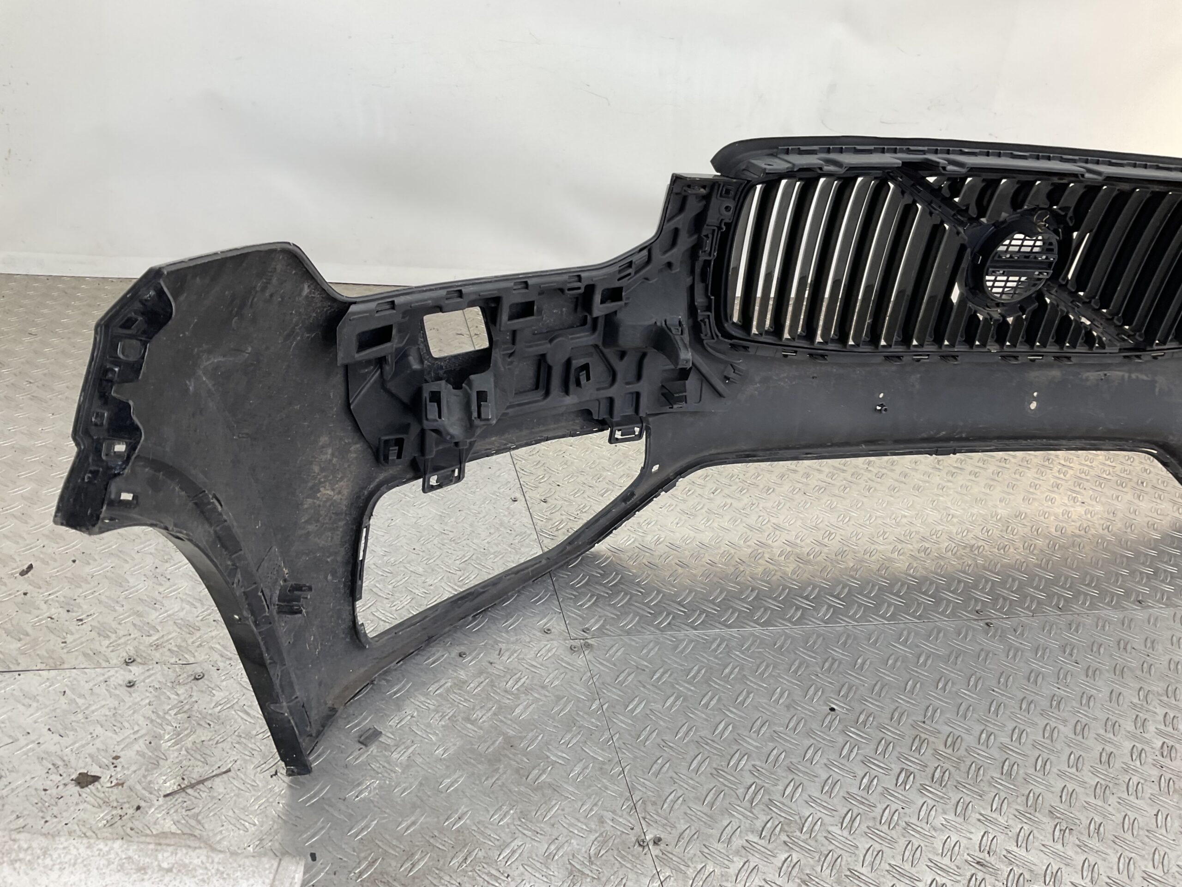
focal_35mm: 29
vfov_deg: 48.2
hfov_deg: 61.7
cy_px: 444
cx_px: 591
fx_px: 990
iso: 25
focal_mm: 3
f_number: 1.8
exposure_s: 1/120
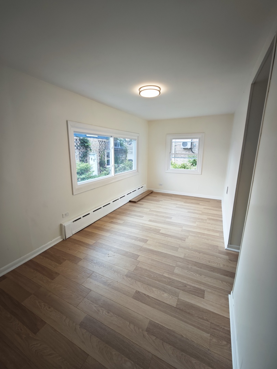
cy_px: 184
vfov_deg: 102.1
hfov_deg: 85.7
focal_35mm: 14
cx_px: 138
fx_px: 149
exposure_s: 1/60
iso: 160
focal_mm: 2.16
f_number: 2.2
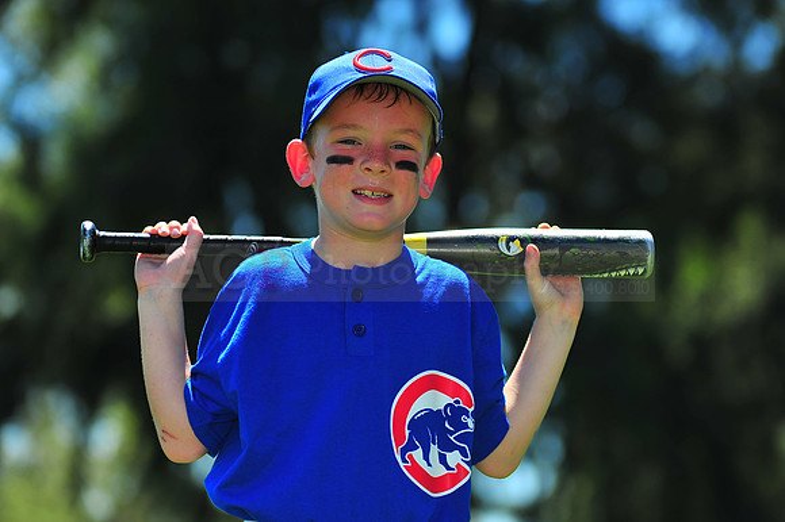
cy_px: 261
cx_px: 392
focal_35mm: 180
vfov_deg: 7.6
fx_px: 3923
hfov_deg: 11.4
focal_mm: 180
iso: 200
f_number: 5
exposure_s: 1/1000
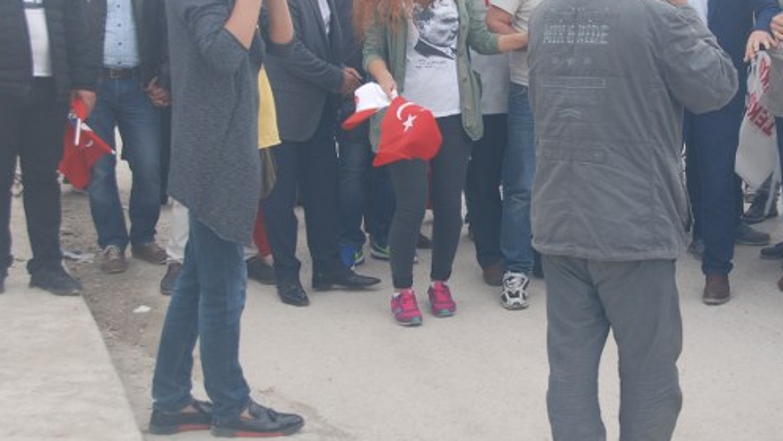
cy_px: 87
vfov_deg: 14.8
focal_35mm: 81
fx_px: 1682
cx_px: 586
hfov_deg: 25.9
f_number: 5.6
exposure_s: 1/125
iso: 140
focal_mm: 32
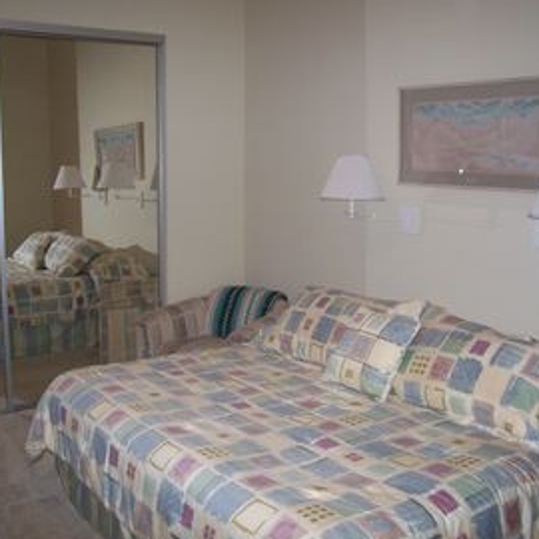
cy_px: 270
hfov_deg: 40.9
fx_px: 722
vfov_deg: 40.9
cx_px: 248
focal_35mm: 41
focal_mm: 5.6
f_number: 2.7
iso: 80
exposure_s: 1/60
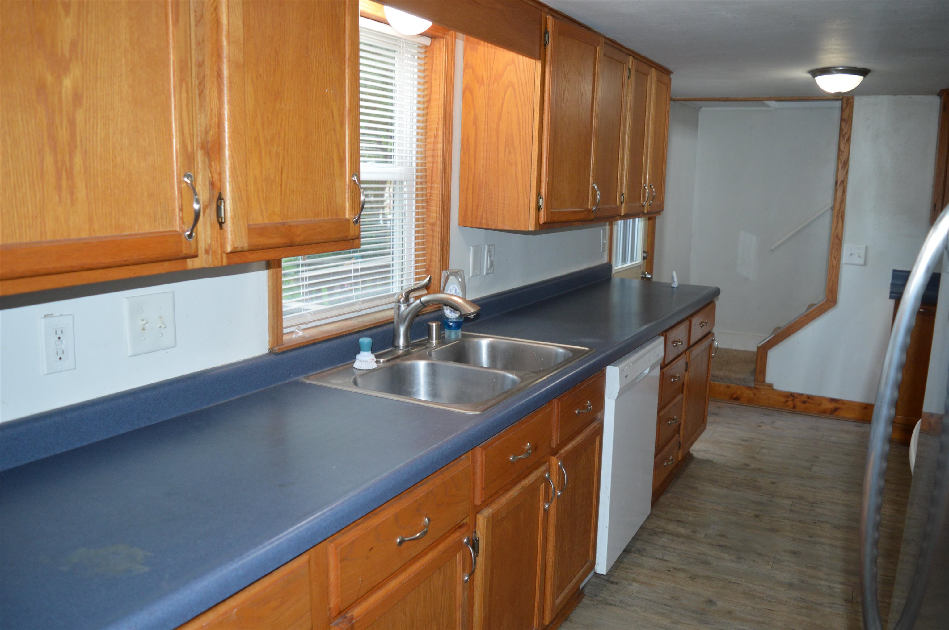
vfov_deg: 47.8
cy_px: 315
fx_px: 711
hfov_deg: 67.4
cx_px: 474
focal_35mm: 27
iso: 640
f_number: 3.5
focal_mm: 18
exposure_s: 1/60
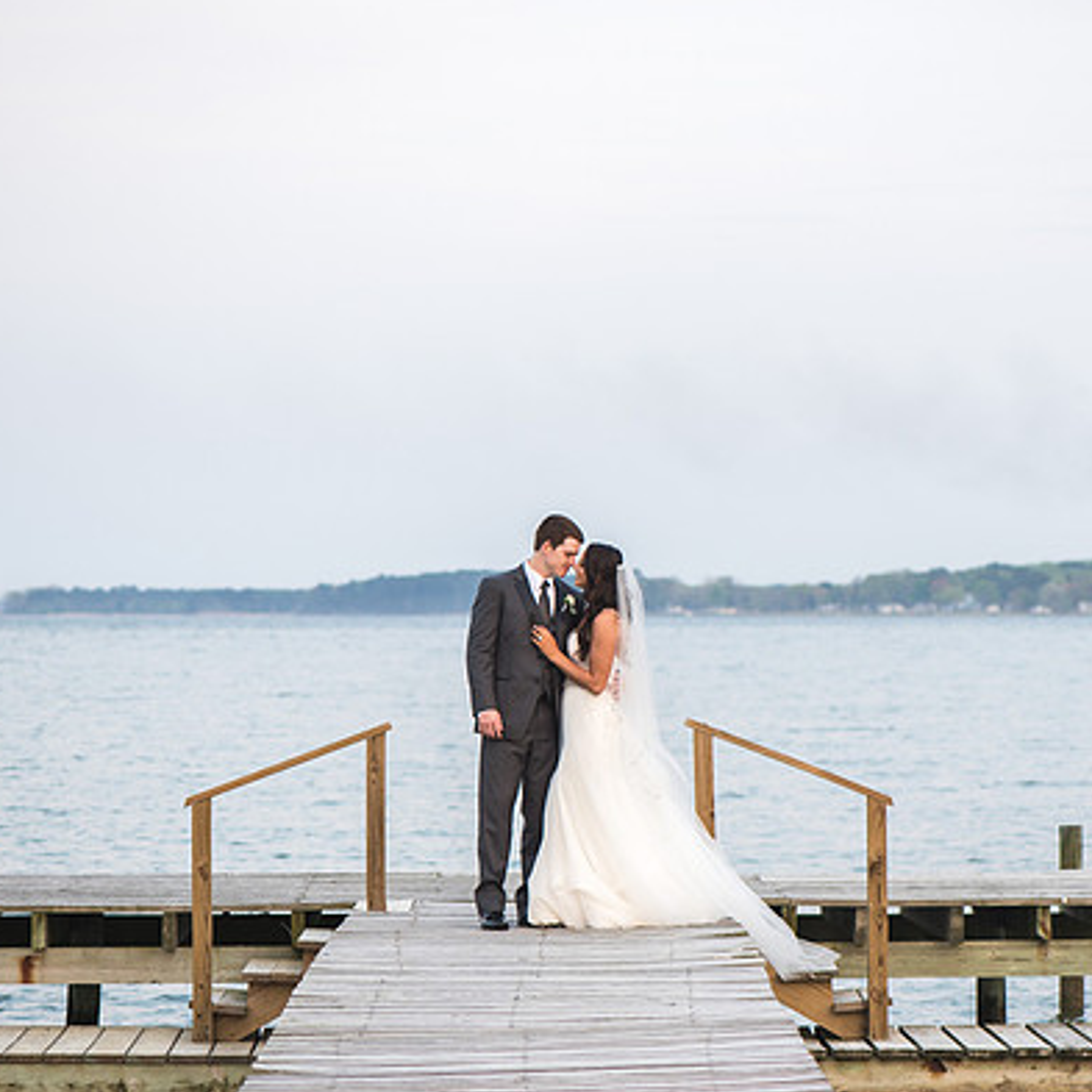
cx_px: 743
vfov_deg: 10.8
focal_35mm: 162
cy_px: 506
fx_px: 5782
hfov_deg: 10.8
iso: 100
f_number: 3.5
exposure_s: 1/250
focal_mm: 105
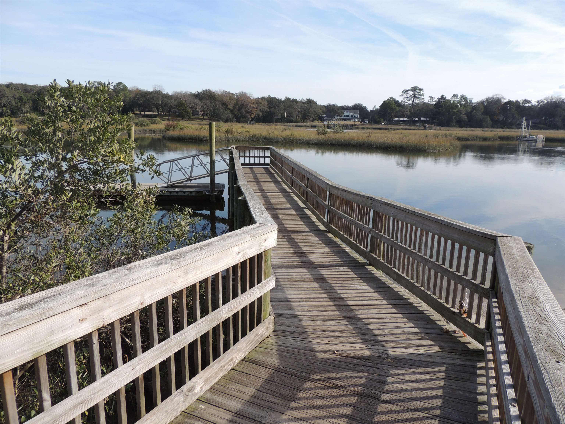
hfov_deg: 71.6
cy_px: 212
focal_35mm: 24
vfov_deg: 56.8
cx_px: 282
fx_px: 392
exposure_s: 1/1000
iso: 100
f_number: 3
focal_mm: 4.3
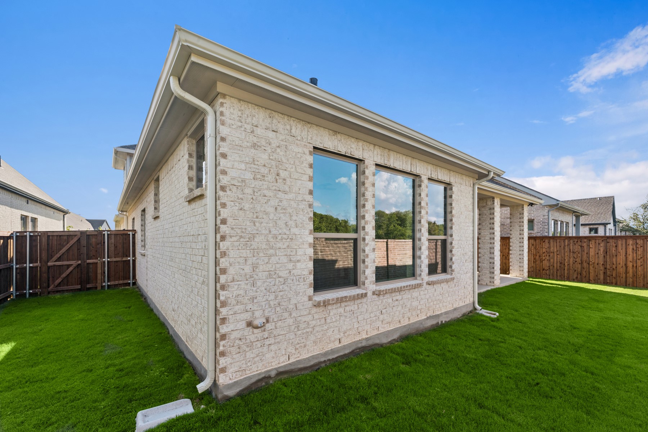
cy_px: 216
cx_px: 324
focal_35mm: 14
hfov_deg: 104.2
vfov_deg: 81.2
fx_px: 252
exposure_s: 1/25
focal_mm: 14
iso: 100
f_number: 16
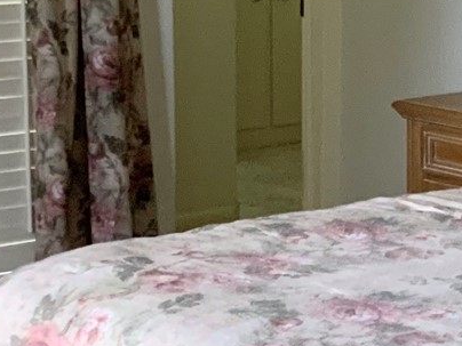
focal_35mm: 147
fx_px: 1962
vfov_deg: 10.1
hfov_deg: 13.1
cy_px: 222
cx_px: 556
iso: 250
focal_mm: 3
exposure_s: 1/60
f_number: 1.8
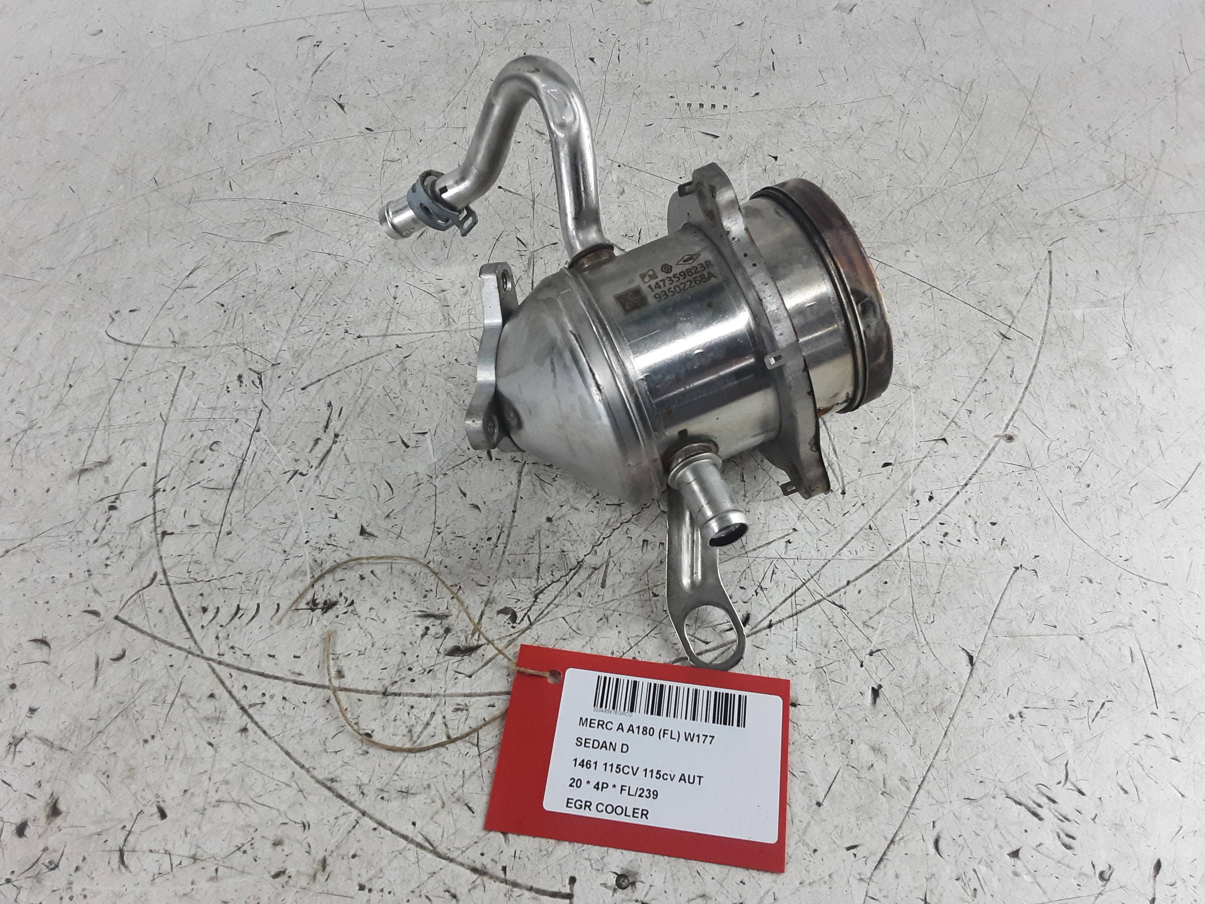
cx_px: 602
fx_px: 940
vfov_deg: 51.4
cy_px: 452
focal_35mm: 27
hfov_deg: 65.3
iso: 125
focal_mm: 2.91
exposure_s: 1/50
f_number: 1.9
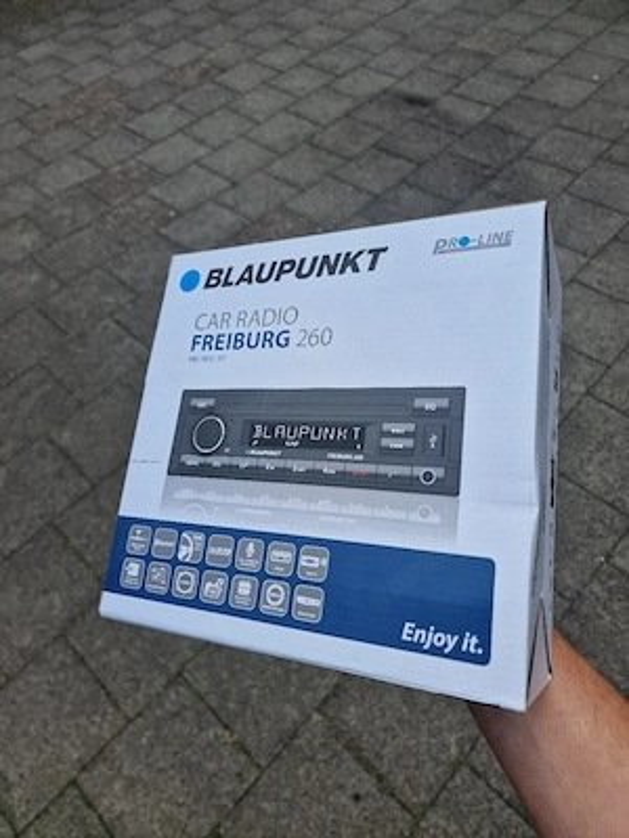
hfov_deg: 58.9
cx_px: 314
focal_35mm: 23
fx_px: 557
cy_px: 419
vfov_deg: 73.9
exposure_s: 1/667
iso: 50
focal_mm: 6.4
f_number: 1.8
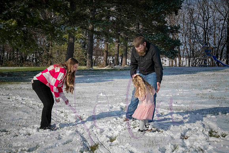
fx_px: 369
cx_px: 114
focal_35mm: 58
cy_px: 76
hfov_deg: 34.5
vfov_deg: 23.4
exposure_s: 1/2000
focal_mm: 58
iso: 800
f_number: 13
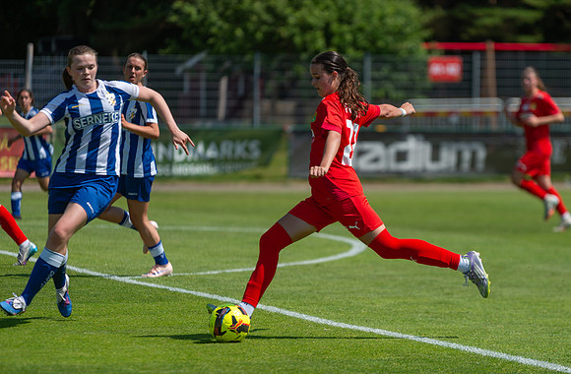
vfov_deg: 5.7
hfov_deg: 8.7
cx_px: 337
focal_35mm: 237
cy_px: 224
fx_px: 3737
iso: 140
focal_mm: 200
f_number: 3.2
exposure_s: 1/2500
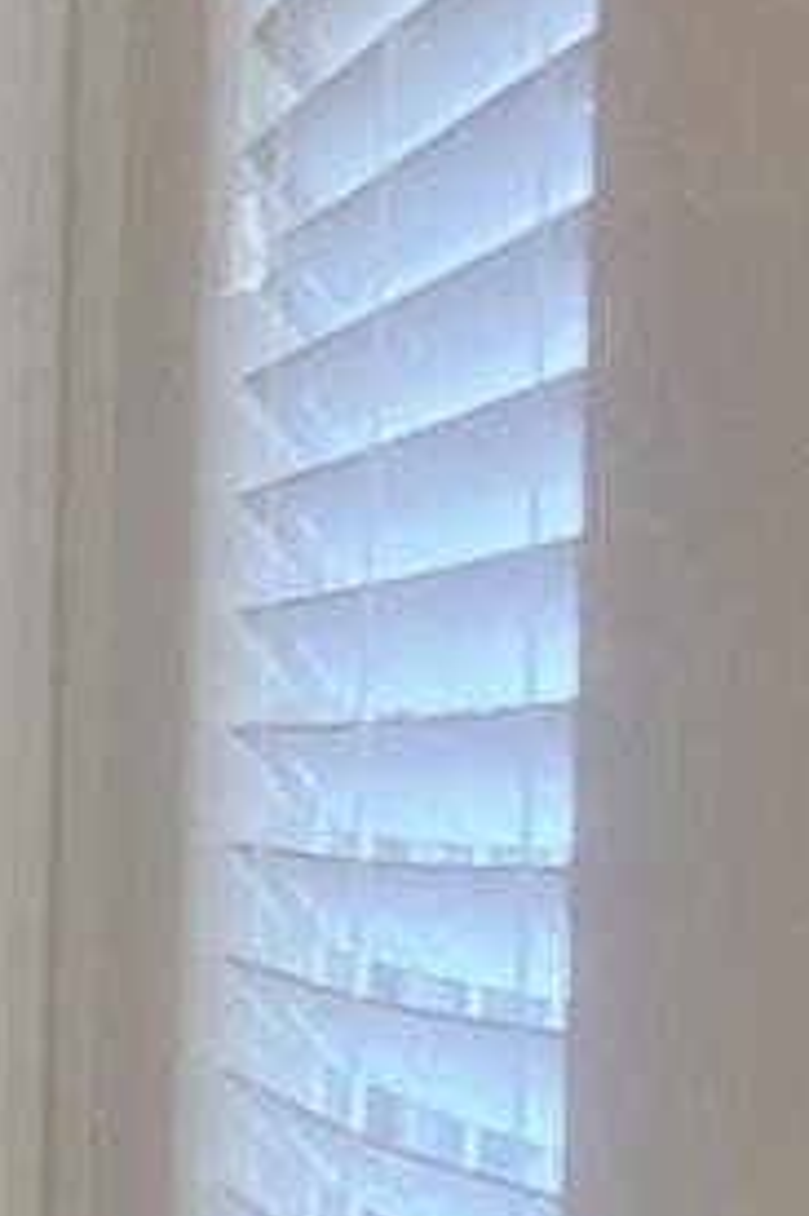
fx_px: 6648
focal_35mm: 197
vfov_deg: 10.4
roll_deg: +0.1
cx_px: -2224
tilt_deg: -0.4
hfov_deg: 6.0
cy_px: 1039
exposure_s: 1/120
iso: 100
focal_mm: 5.7
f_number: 1.5
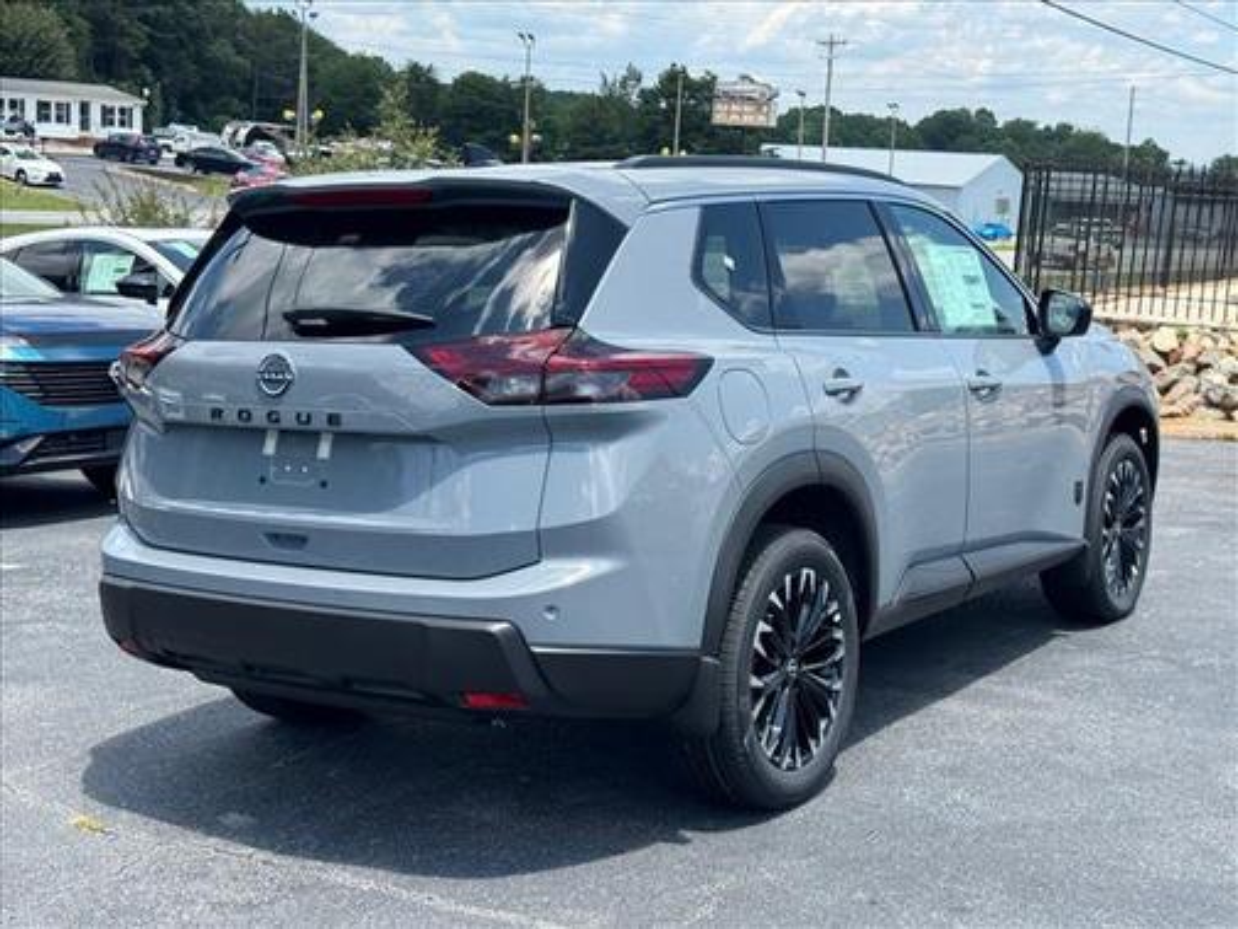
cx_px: 619
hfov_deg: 39.7
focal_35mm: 48
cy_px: 464
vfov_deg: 30.3
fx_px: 1717
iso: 64
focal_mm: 6.76
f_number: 1.78
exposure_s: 1/1818
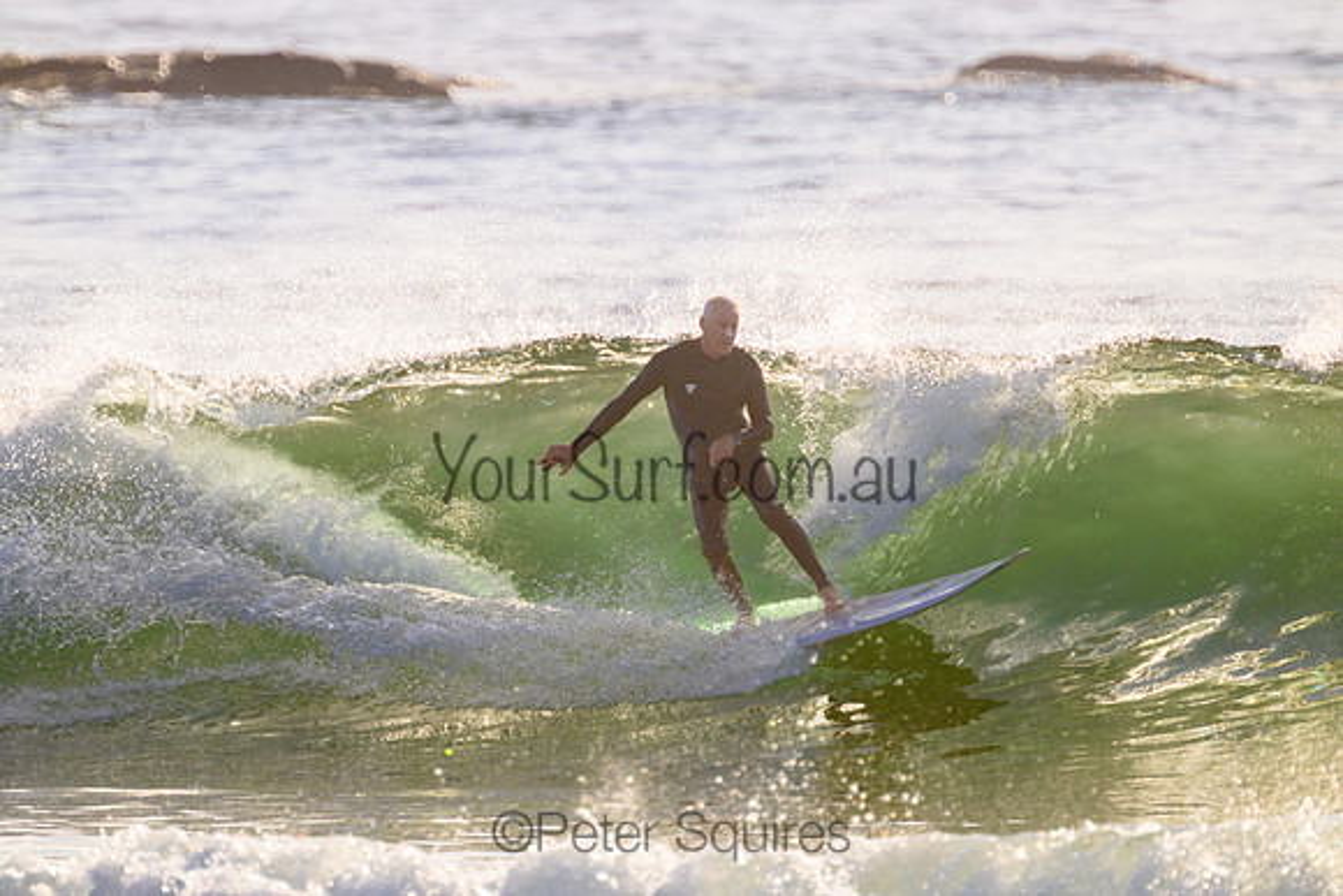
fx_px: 29850
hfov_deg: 2.6
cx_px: 672
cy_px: 448
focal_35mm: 800
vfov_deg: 1.7
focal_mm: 800
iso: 900
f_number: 11
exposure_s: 1/2000
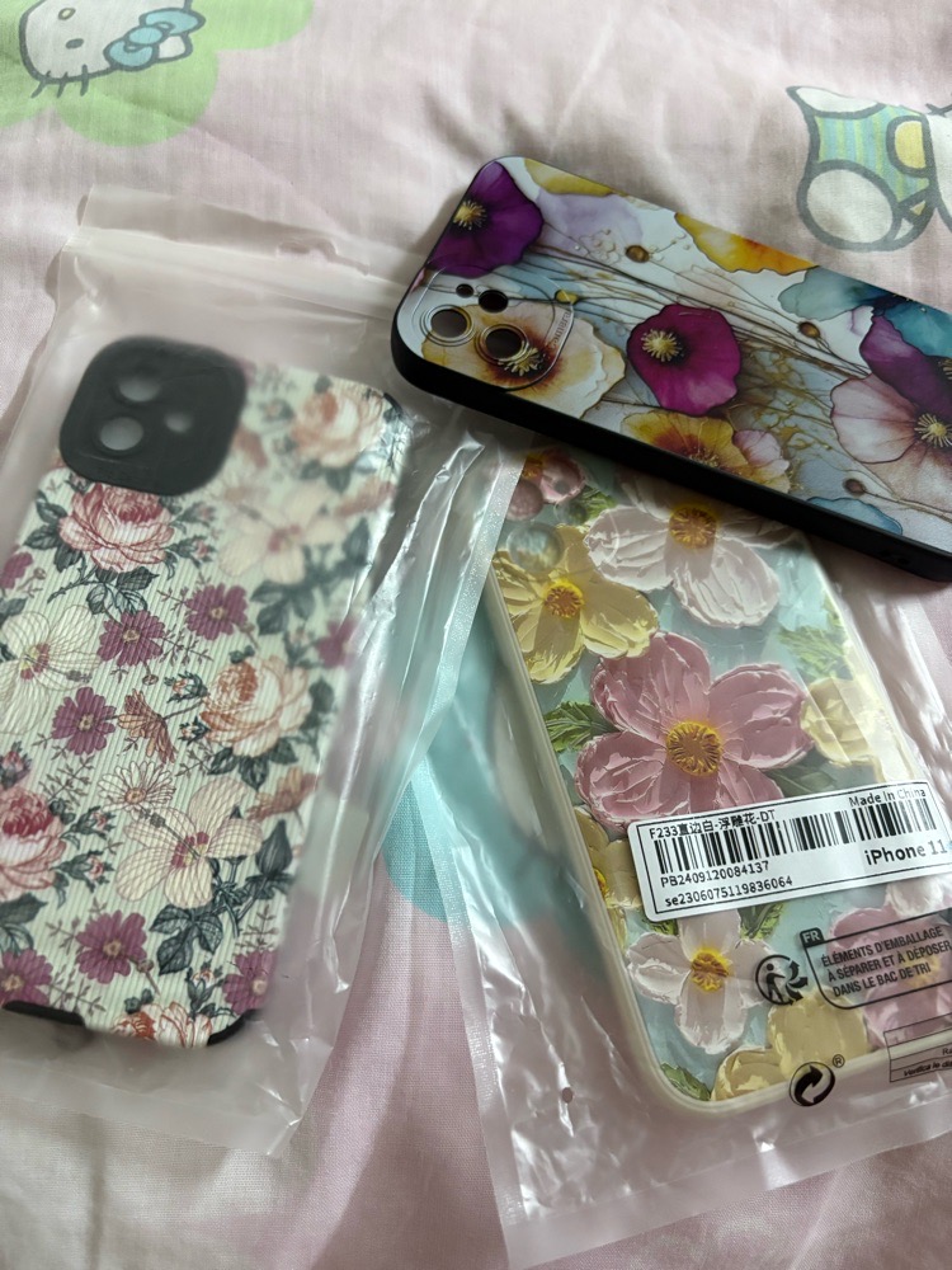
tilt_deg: -70.5
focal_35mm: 26
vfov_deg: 67.3
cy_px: 635
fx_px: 953
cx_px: 476
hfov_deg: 53.1
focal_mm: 5.96
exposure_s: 1/33
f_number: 1.6
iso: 400
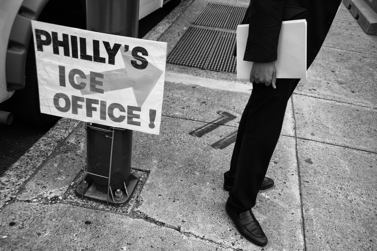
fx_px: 398
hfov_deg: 50.7
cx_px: 188
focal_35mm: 38
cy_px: 126
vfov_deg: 35.1
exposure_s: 1/640
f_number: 7.1
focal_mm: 38
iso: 400
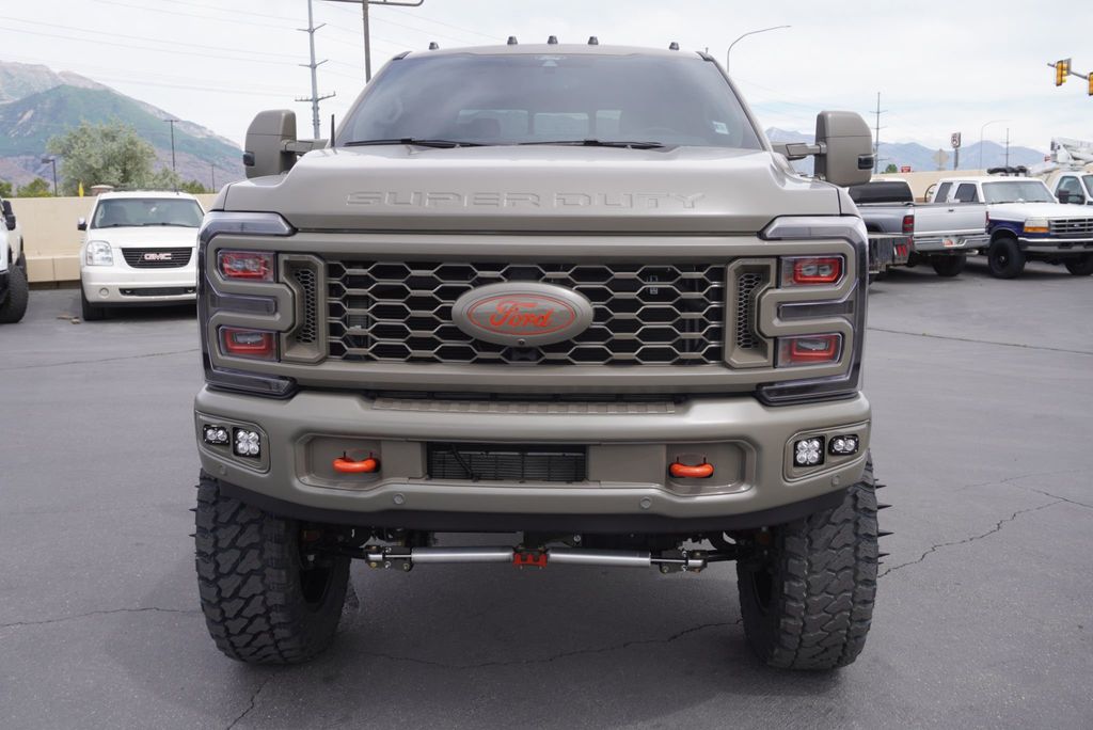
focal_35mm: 33
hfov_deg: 57.2
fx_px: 1002
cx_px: 546
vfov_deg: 40.0
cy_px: 365
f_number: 7.1
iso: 100
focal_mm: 22
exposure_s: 1/160
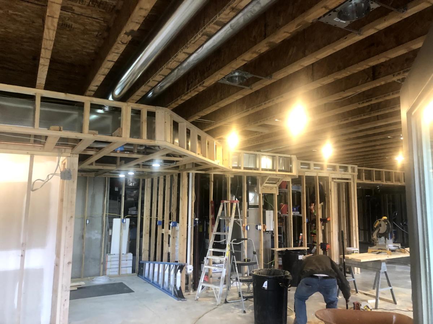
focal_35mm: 28
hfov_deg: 63.4
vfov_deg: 49.7
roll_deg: +1.5
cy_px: 162
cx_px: 216
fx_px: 350
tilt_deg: +8.2
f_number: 1.8
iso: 64
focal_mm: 4
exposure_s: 1/15
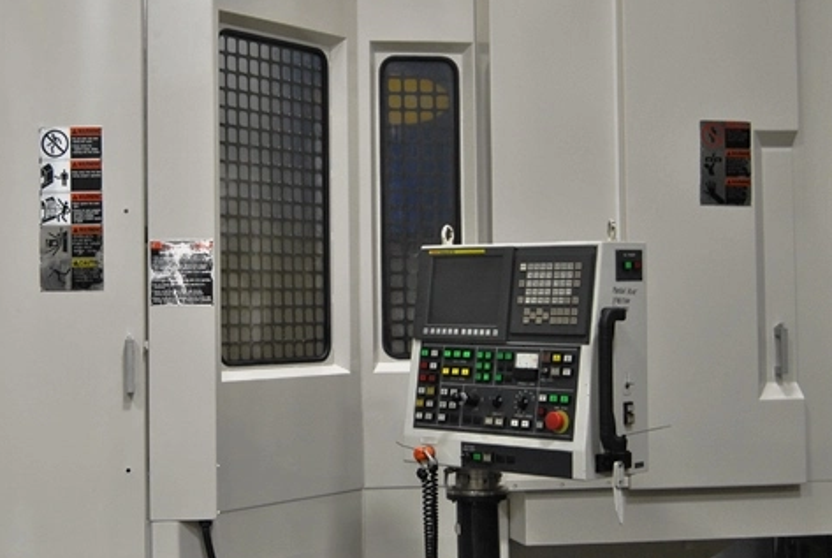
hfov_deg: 30.2
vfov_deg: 20.7
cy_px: 264
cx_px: 273
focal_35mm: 66
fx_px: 1528
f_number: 4
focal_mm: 26
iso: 250
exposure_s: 1/30
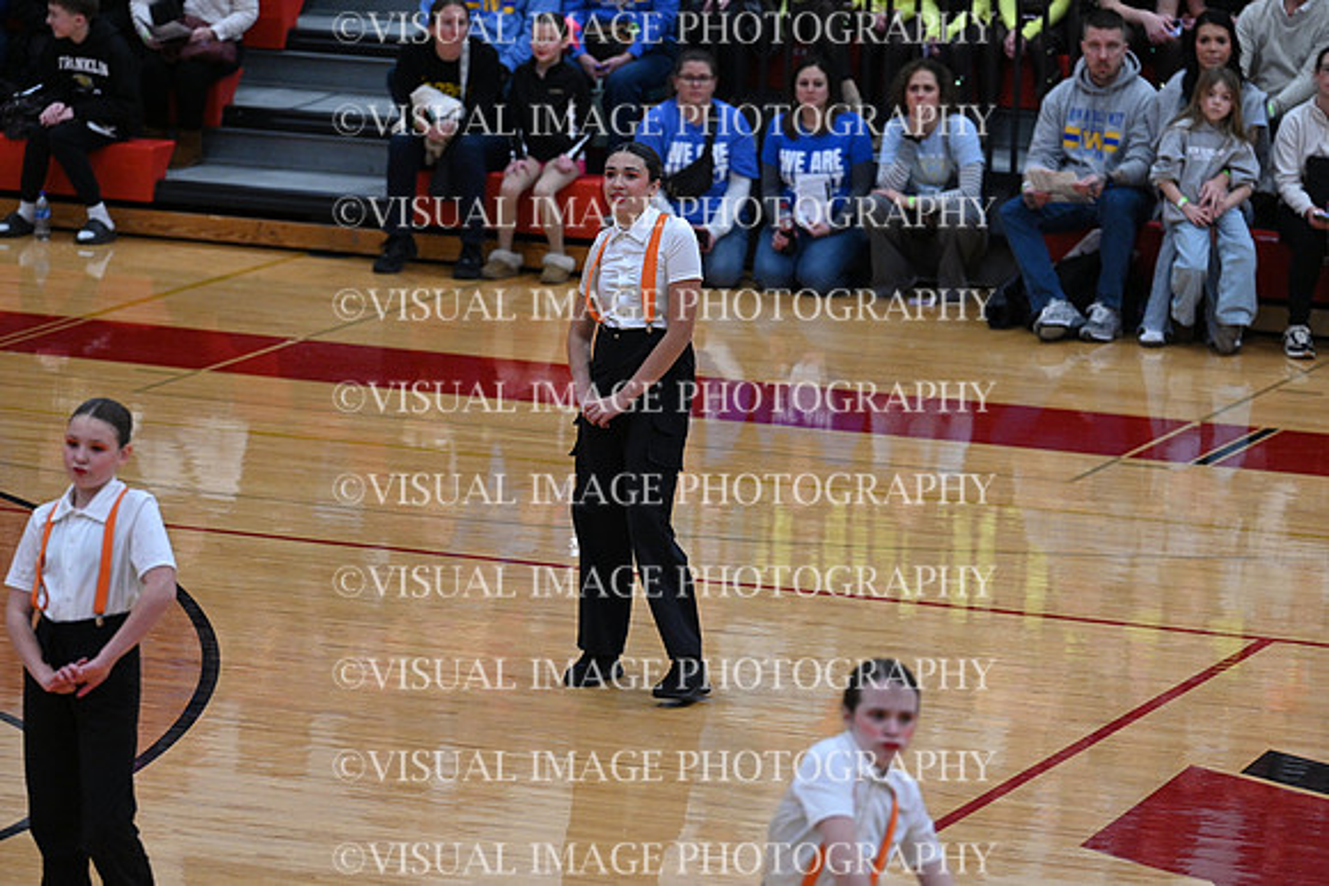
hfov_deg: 10.3
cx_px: 664
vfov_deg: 6.9
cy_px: 443
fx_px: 7385
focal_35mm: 200
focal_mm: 200
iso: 4000
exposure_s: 1/400
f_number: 4
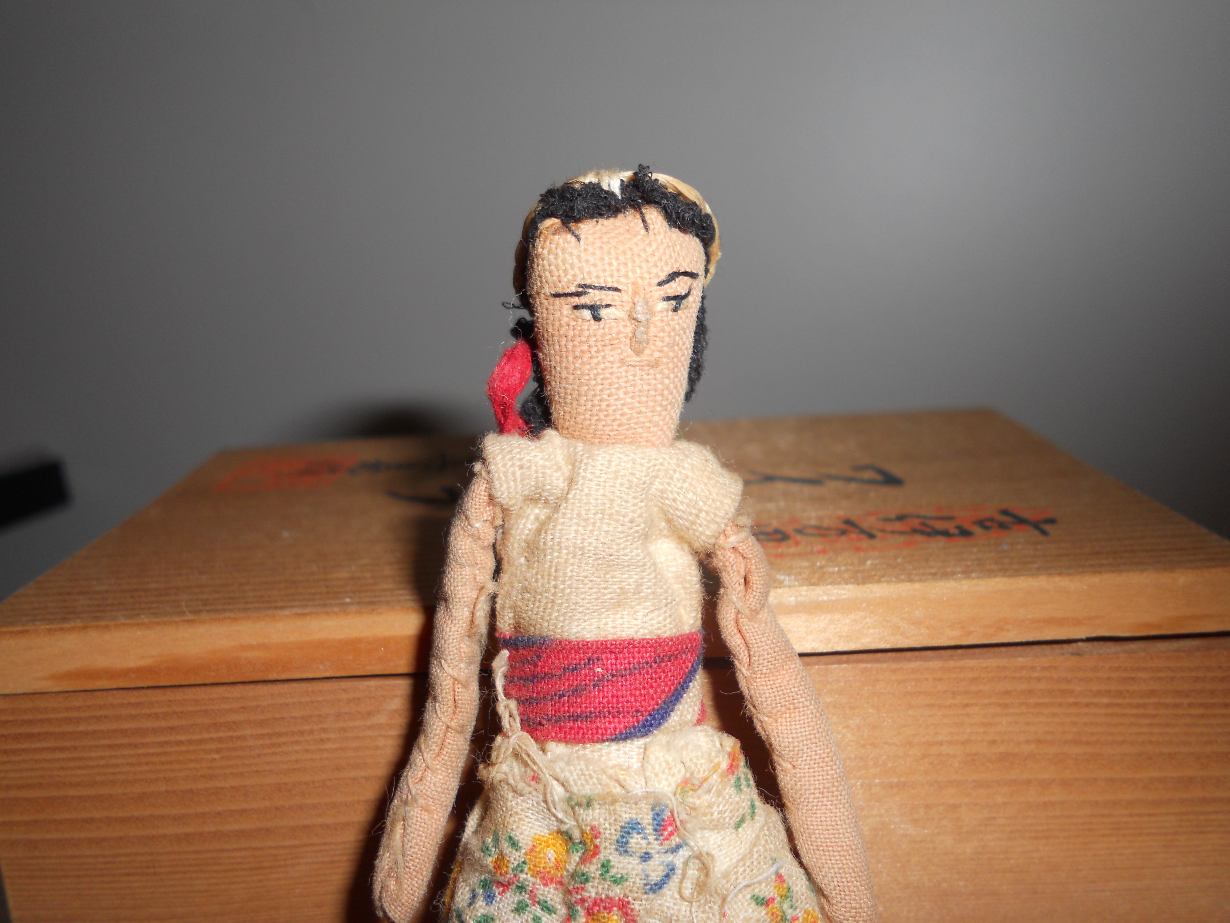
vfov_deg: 44.2
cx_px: 615
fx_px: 1137
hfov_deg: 56.8
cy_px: 462
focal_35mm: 32
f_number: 8.8
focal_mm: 5.8
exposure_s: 1/25
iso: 80
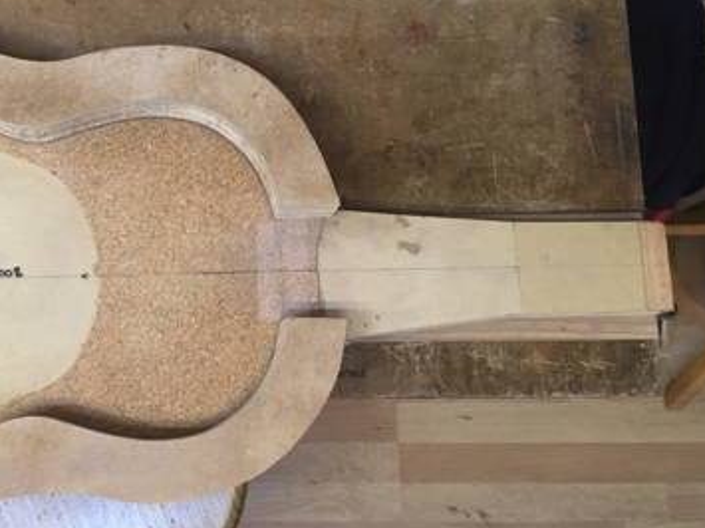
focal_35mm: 49
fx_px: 998
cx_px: 147
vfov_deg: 29.7
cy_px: 250
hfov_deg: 37.6
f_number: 2.2
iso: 125
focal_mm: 4.15
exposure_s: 1/33
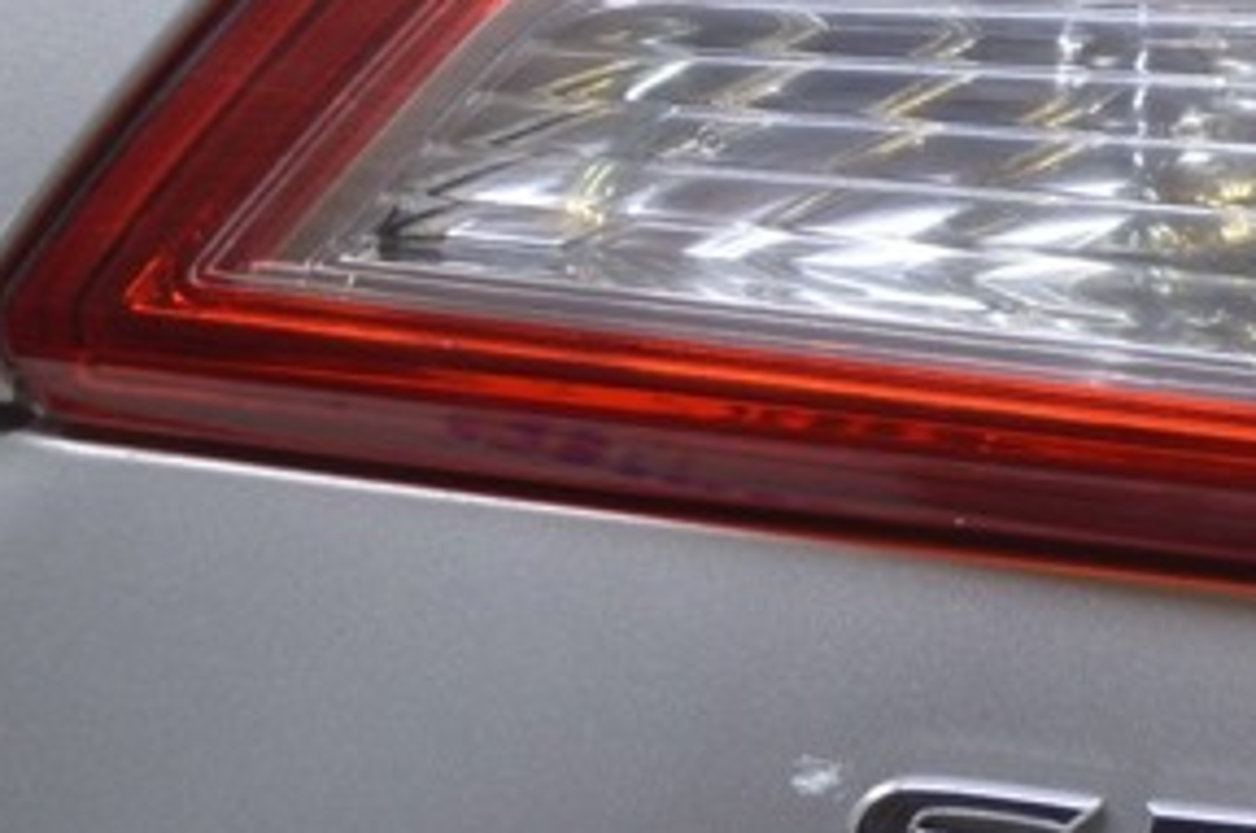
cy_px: -68
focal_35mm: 120
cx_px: 1230
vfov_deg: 11.2
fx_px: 4180
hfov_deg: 16.8
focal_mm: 36
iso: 400
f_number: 5.6
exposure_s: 1/20
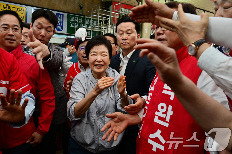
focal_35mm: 29
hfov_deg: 63.7
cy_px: 75
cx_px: 114
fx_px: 187
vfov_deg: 44.9
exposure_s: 1/320
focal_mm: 28
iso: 4000
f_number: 7.1
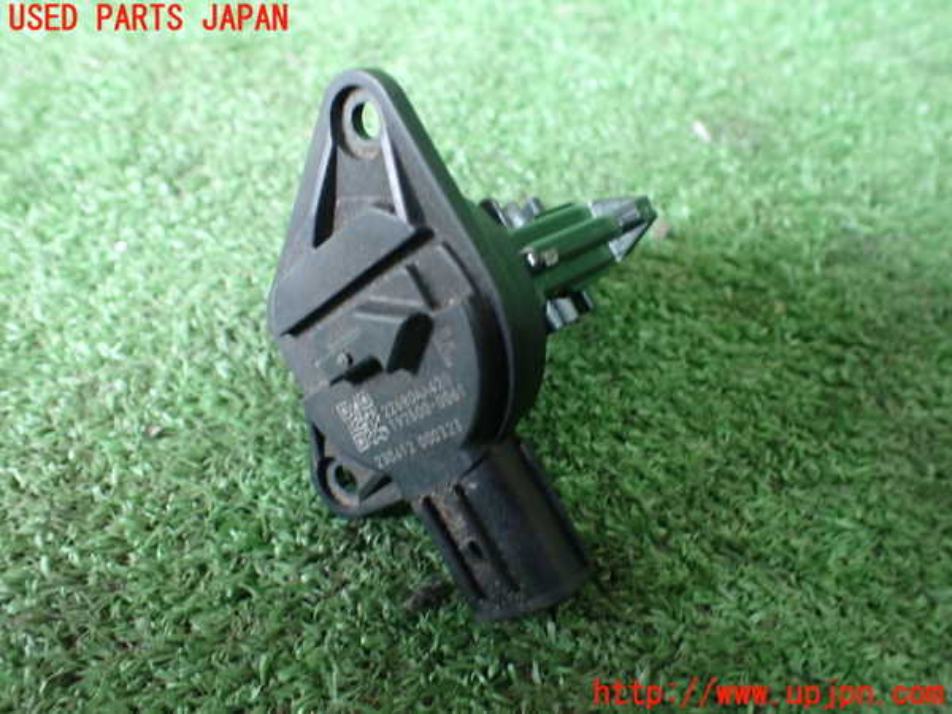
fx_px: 825
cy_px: 357
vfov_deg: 46.8
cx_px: 476
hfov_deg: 60.0
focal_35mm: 30
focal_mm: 5.4
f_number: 2.3
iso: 800
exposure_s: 1/30
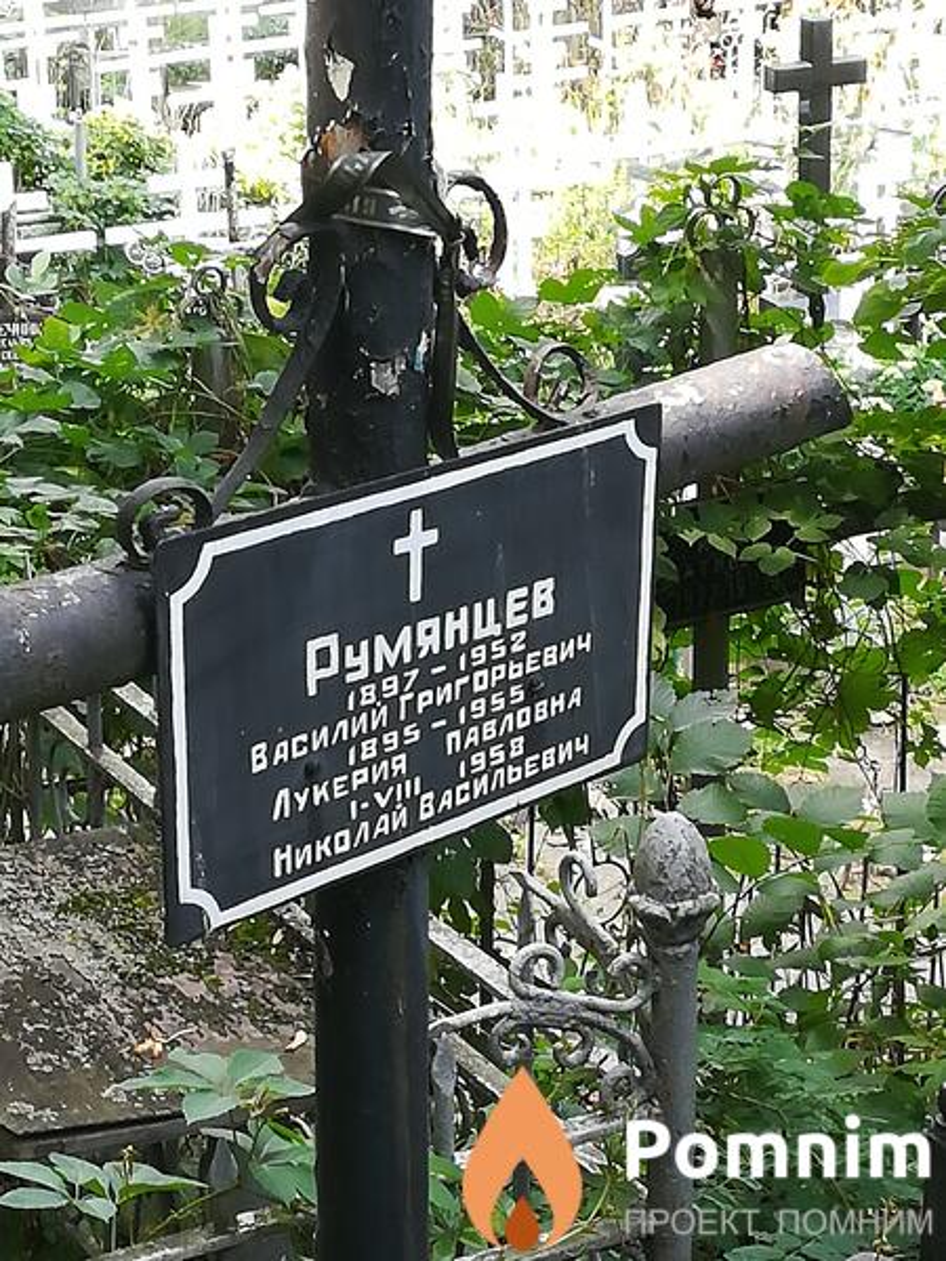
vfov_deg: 21.5
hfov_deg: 16.2
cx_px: 473
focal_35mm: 91
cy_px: 630
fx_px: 3316
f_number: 2.2
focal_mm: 3.83
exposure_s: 1/60
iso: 64
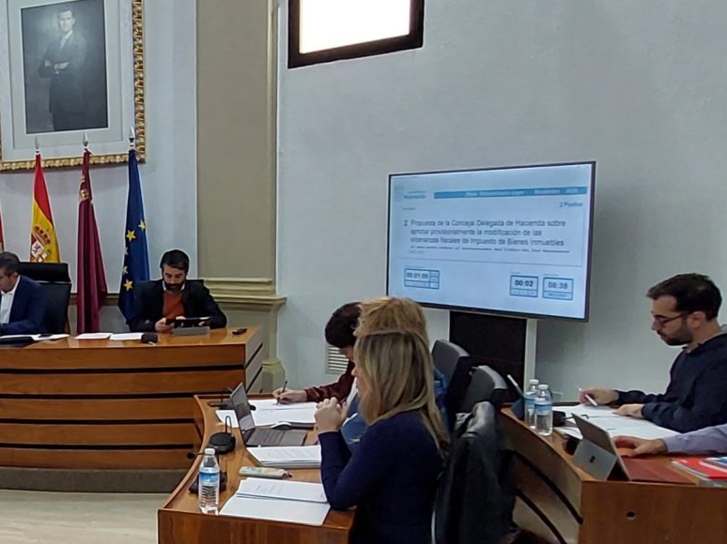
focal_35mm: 43
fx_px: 903
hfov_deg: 38.4
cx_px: -19
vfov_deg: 33.4
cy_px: 336
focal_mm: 1.74
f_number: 2.2
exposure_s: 1/50
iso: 100
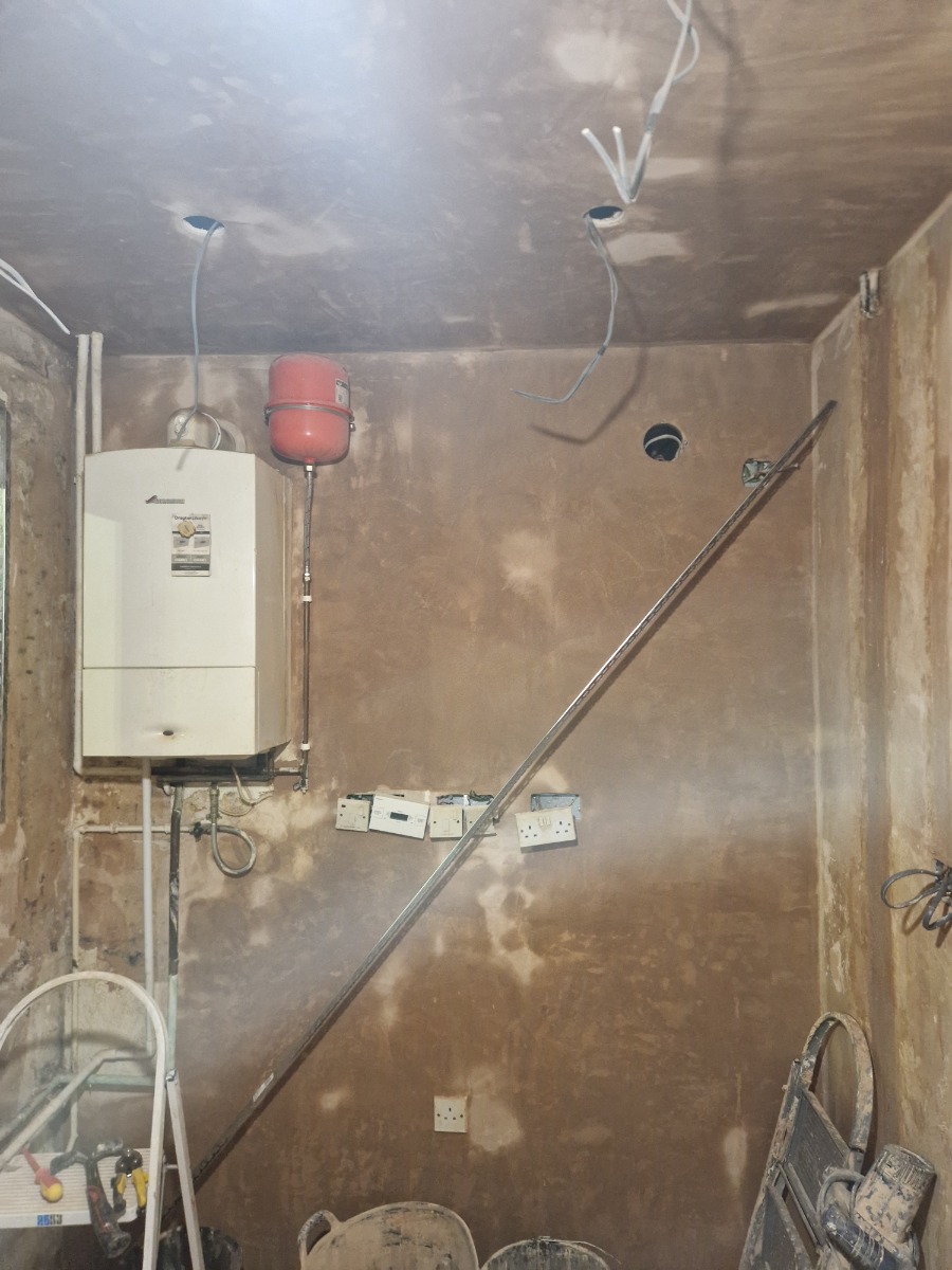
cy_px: 635
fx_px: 843
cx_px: 476
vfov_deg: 73.9
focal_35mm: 23
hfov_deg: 58.9
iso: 125
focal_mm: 5.4
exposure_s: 1/100
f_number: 1.8
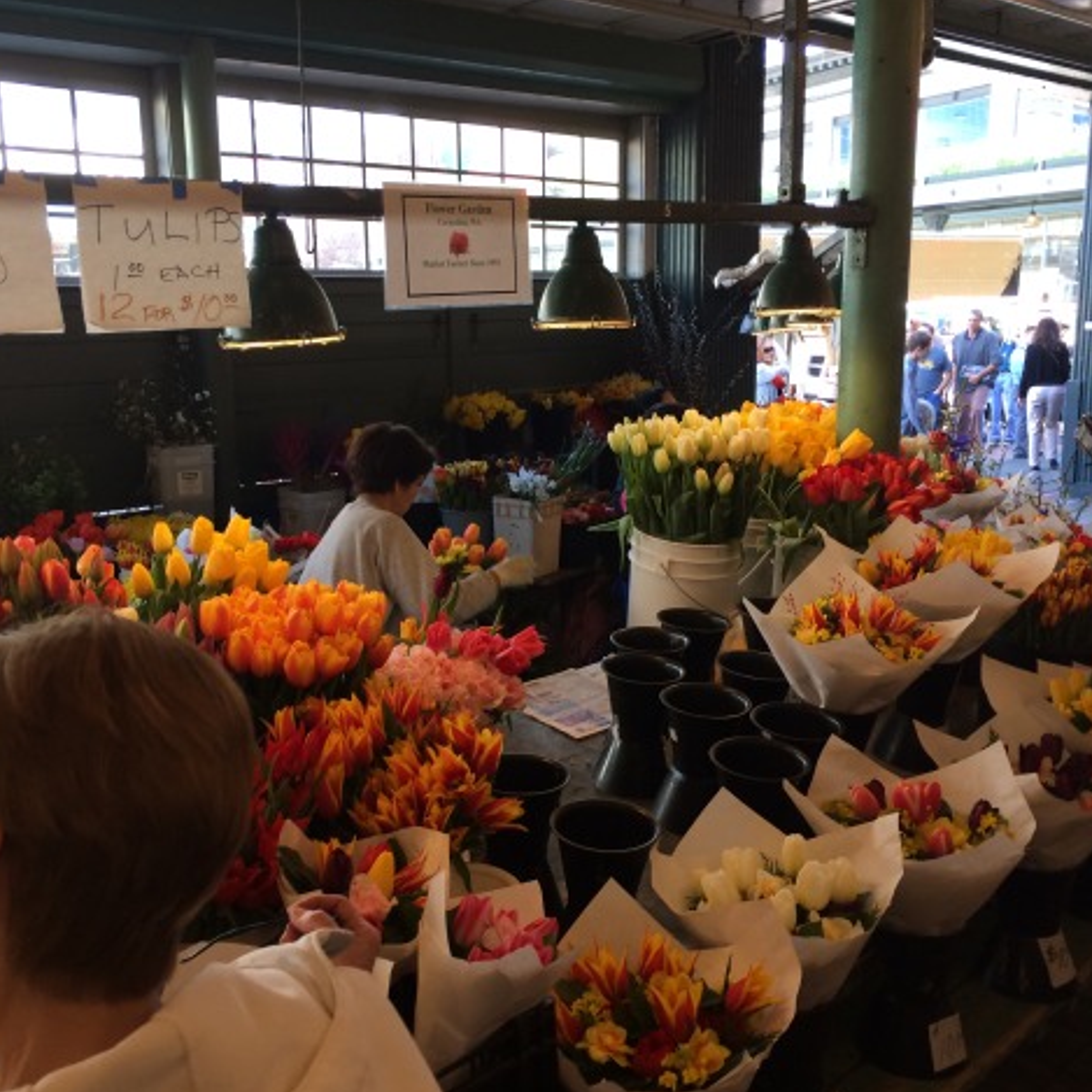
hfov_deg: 47.2
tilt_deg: -13.5
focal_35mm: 35
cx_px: 496
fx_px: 1249
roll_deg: +1.5
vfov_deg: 47.2
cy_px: 547
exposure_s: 1/40
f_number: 2.2
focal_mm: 4.15
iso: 40
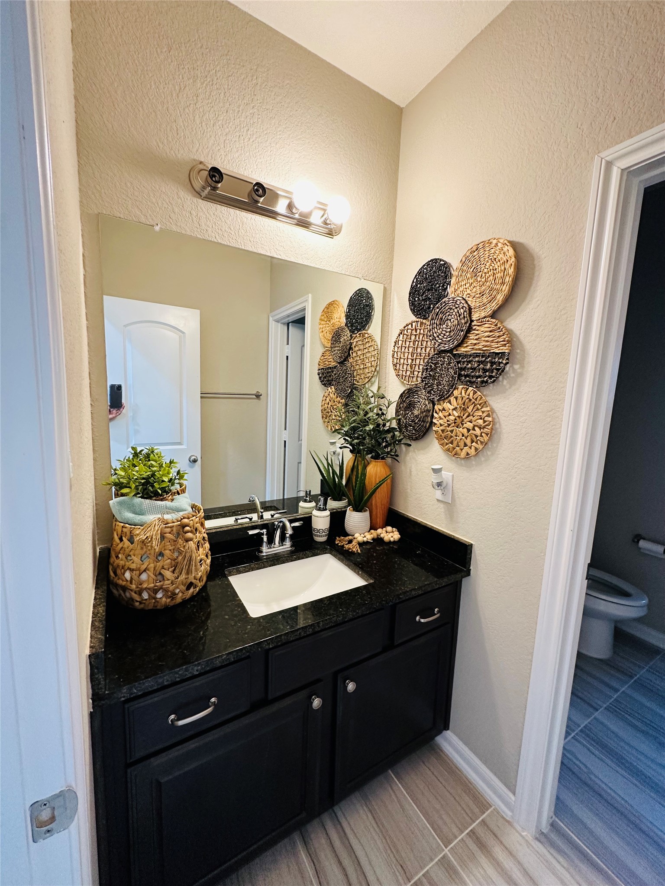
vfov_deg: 102.1
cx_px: 332
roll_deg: -2.8
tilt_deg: -8.6
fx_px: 359
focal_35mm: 14
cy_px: 443
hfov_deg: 85.7
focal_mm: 2.22
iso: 200
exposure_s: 1/60
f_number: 2.2
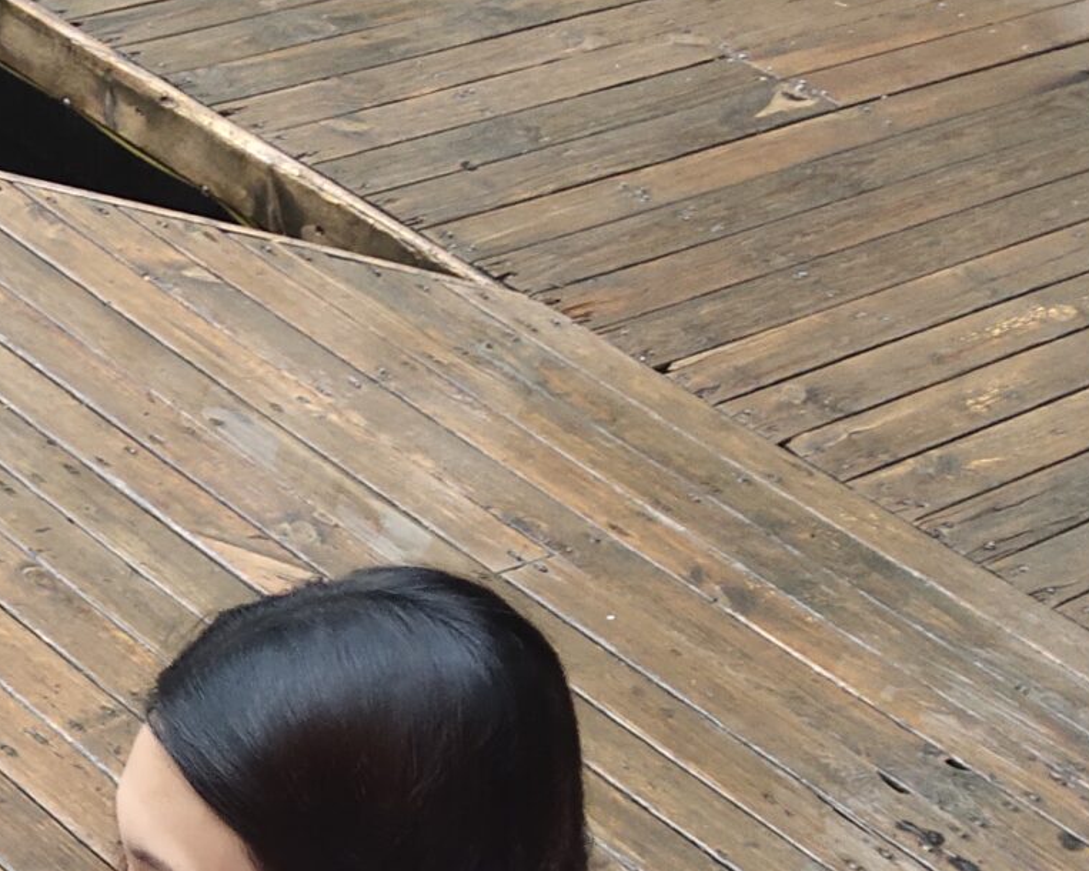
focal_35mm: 95
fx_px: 3061
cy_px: 1077
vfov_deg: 15.5
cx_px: -490
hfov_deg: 18.2
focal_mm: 4.27
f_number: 1.8
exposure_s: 1/100
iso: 279
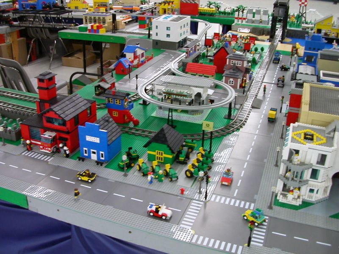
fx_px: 362
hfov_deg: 50.1
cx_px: 170
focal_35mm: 37
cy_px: 127
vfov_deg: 38.7
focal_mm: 5.6
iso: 100
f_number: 2.7
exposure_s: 1/15.5
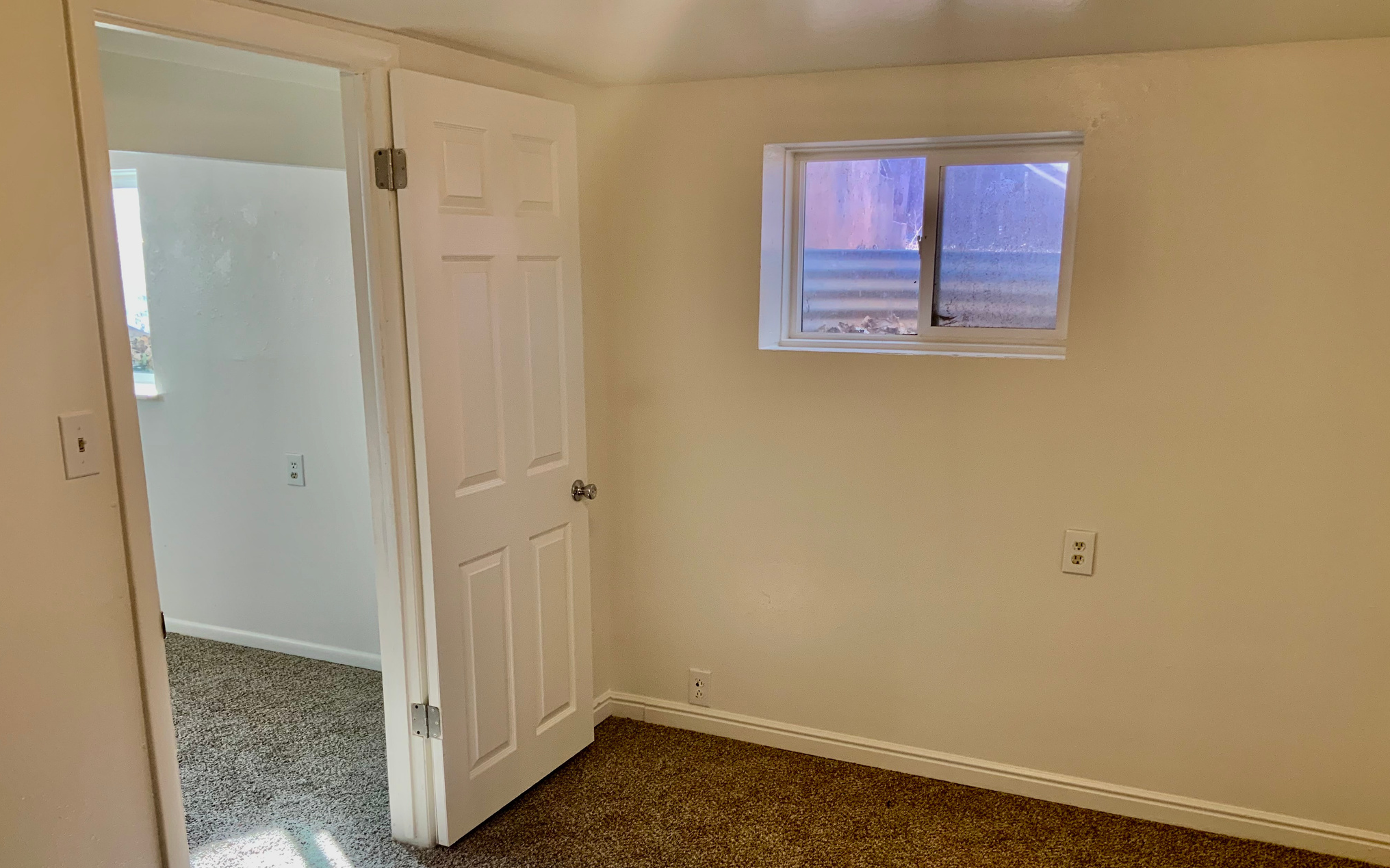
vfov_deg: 40.4
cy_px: 514
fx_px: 1174
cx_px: 691
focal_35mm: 31
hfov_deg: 61.2
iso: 64
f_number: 1.8
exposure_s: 1/120
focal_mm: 3
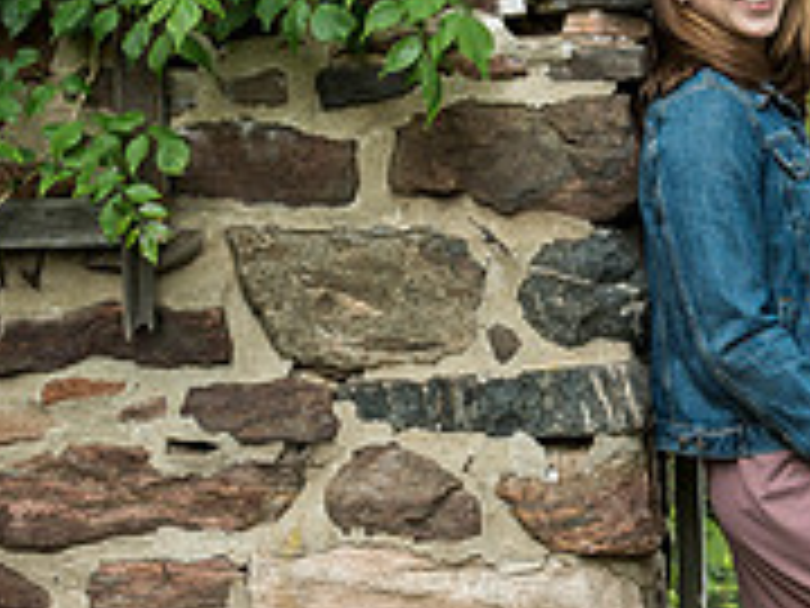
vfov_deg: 13.2
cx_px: 587
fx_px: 2621
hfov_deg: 17.5
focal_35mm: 112
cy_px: 239
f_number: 3.5
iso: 1000
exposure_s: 1/125
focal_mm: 34
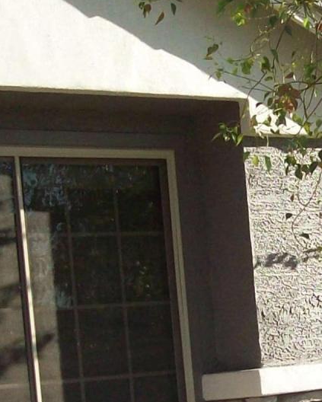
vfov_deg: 14.4
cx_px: 278
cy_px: 328
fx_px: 1583
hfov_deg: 11.6
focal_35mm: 133
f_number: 2.7
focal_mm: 6
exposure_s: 1/512
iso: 80
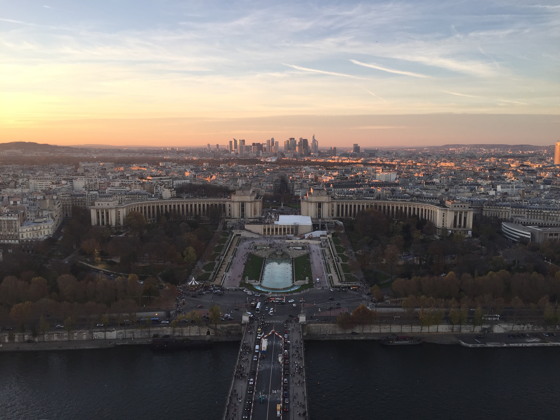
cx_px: 280
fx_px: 469
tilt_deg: -6.9
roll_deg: -0.8
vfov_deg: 48.2
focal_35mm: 29
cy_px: 210
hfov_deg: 61.7
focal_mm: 4.15
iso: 32
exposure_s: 1/250
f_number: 2.2
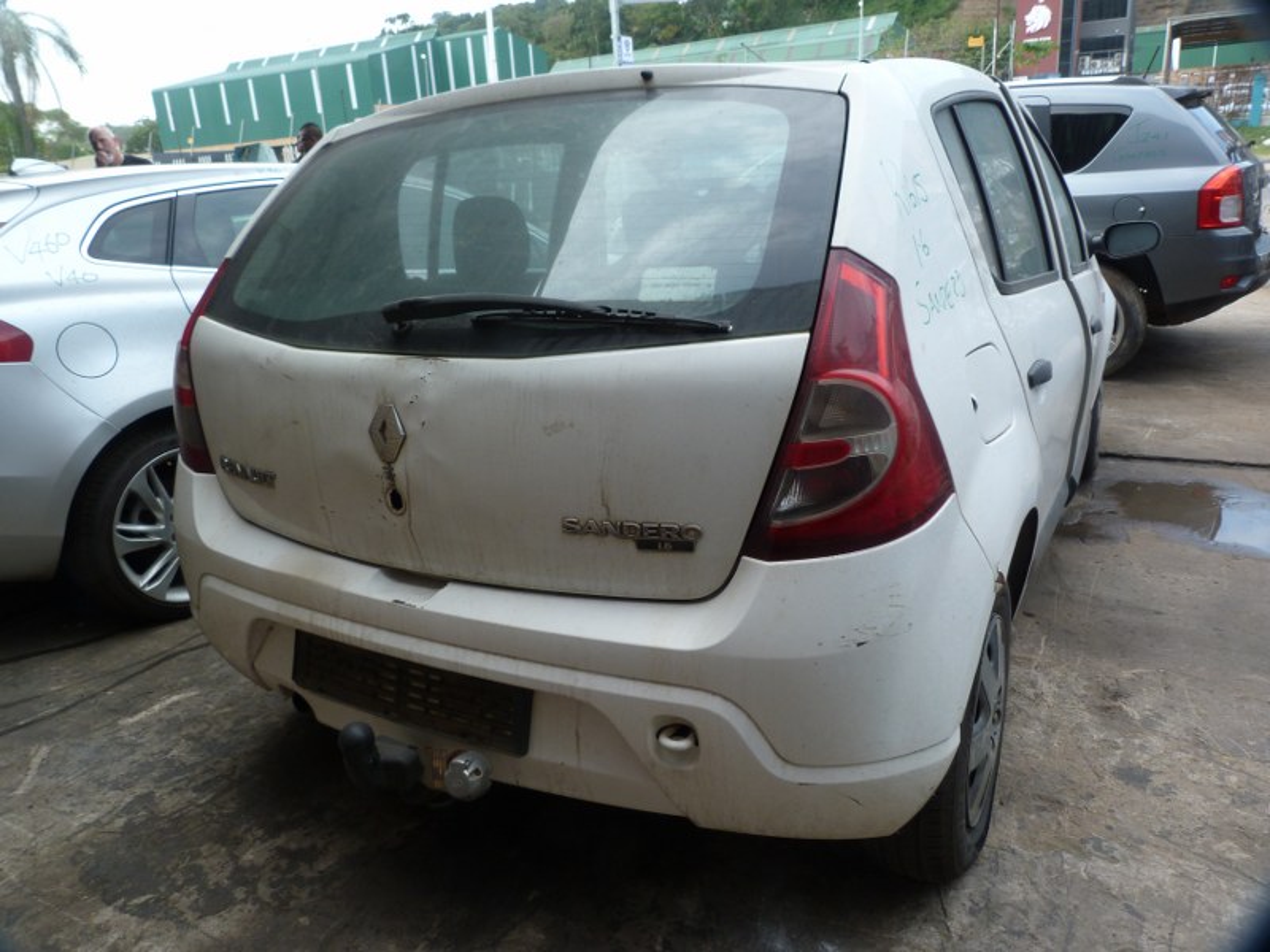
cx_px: 635
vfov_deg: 54.9
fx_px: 917
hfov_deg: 69.4
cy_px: 476
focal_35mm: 25
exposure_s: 1/125
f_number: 3.6
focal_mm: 4.5
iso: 80
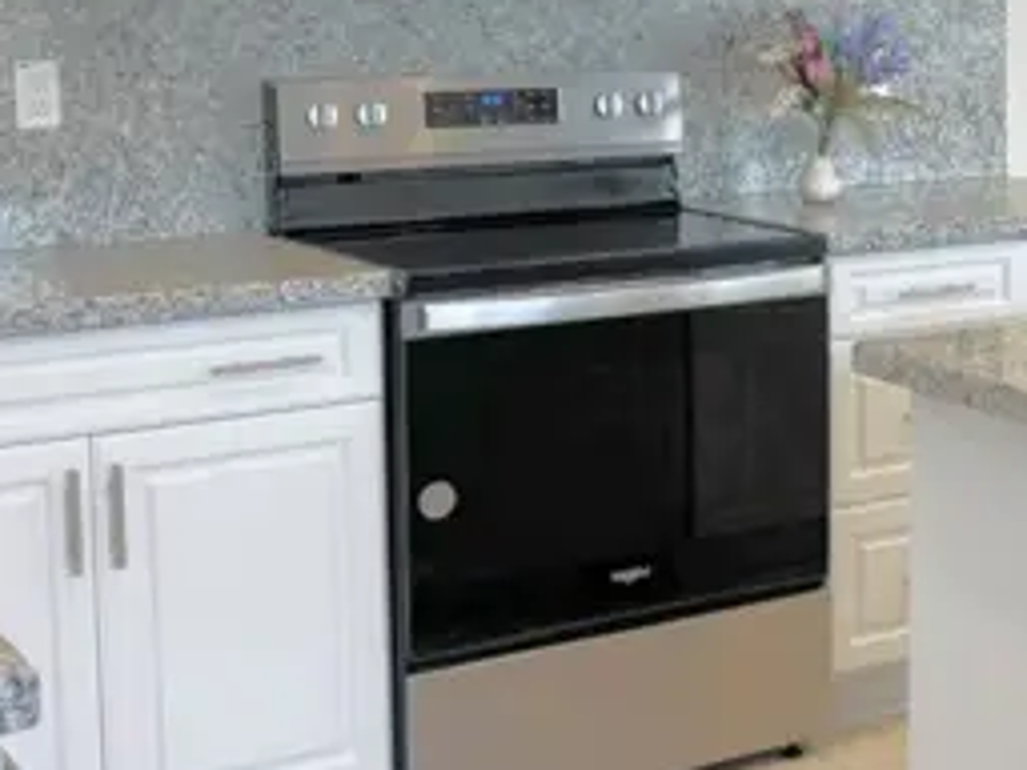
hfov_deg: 25.4
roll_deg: -0.6
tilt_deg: -6.1
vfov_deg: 20.2
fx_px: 2136
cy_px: 136
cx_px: 1075
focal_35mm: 72
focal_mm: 6.76
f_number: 1.78
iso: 125
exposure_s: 1/120
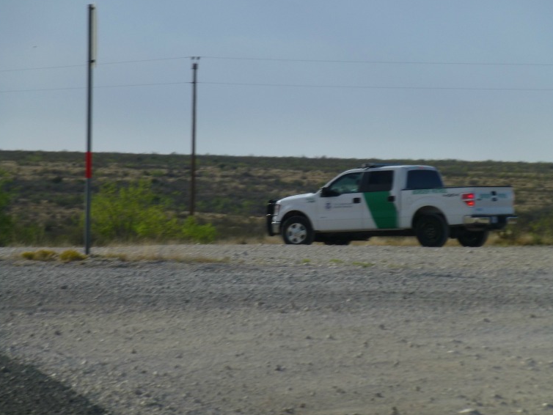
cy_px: 209
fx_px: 4490
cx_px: 282
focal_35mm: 281
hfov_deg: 7.0
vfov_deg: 5.3
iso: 100
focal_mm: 47.3
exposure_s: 1/640
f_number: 5.8
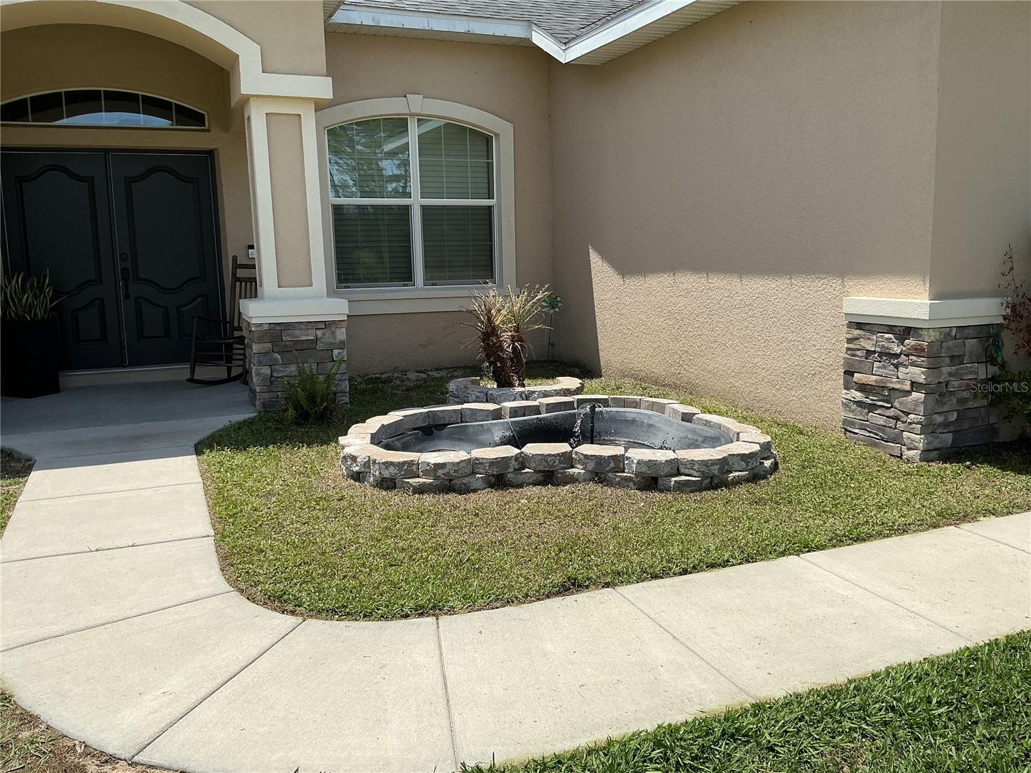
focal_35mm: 29
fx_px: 864
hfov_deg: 61.7
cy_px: 386
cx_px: 516
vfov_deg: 48.2
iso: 25
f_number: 1.8
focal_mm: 3
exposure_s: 1/1984
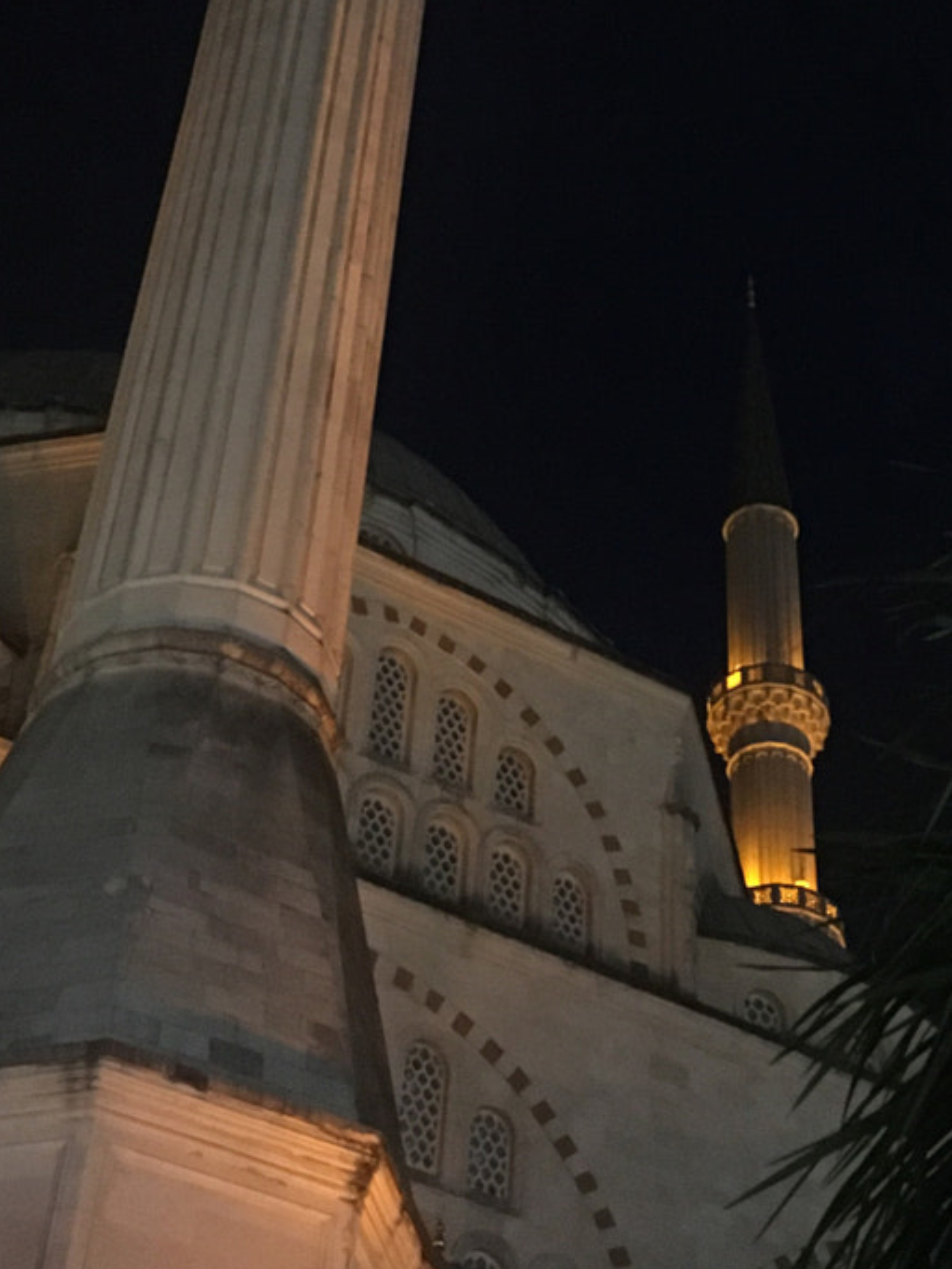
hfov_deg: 21.4
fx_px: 2492
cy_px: 415
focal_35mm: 68
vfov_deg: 28.4
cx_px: 723
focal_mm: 4.15
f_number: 2.2
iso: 640
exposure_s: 1/17
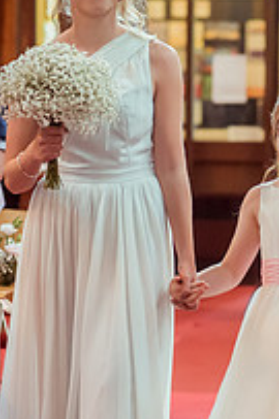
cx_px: 222
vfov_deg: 10.9
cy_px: 235
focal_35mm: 188
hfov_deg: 7.3
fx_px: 2189
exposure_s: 1/500
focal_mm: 85
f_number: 3.2
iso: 7200
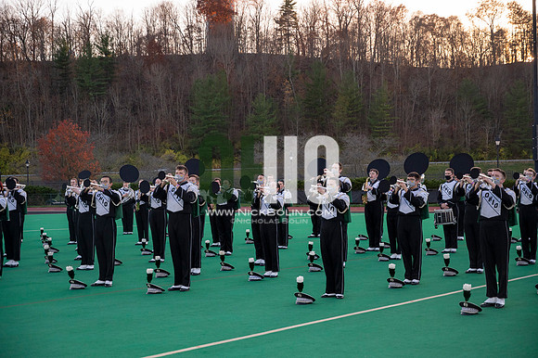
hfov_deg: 28.9
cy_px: 179
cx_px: 269
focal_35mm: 70
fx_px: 1045
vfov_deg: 19.4
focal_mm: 70
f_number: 4
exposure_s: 1/3200
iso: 2000
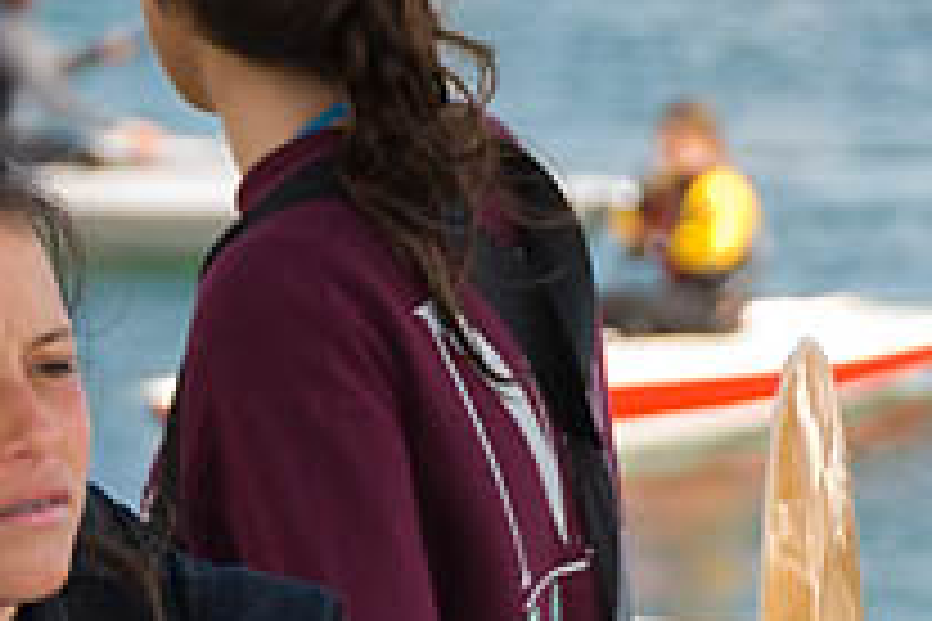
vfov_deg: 3.1
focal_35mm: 441
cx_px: -68
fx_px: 11426
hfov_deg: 4.7
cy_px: 542
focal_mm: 105
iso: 200
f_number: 5.6
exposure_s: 1/250
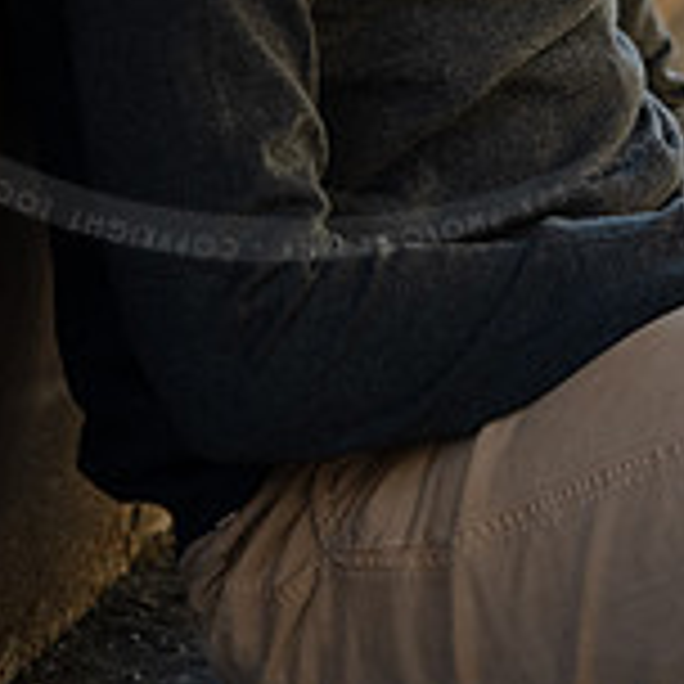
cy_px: -324
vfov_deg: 8.0
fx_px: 4784
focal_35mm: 214
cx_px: 230
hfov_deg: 8.2
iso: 800
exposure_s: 1/320
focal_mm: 85
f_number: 4
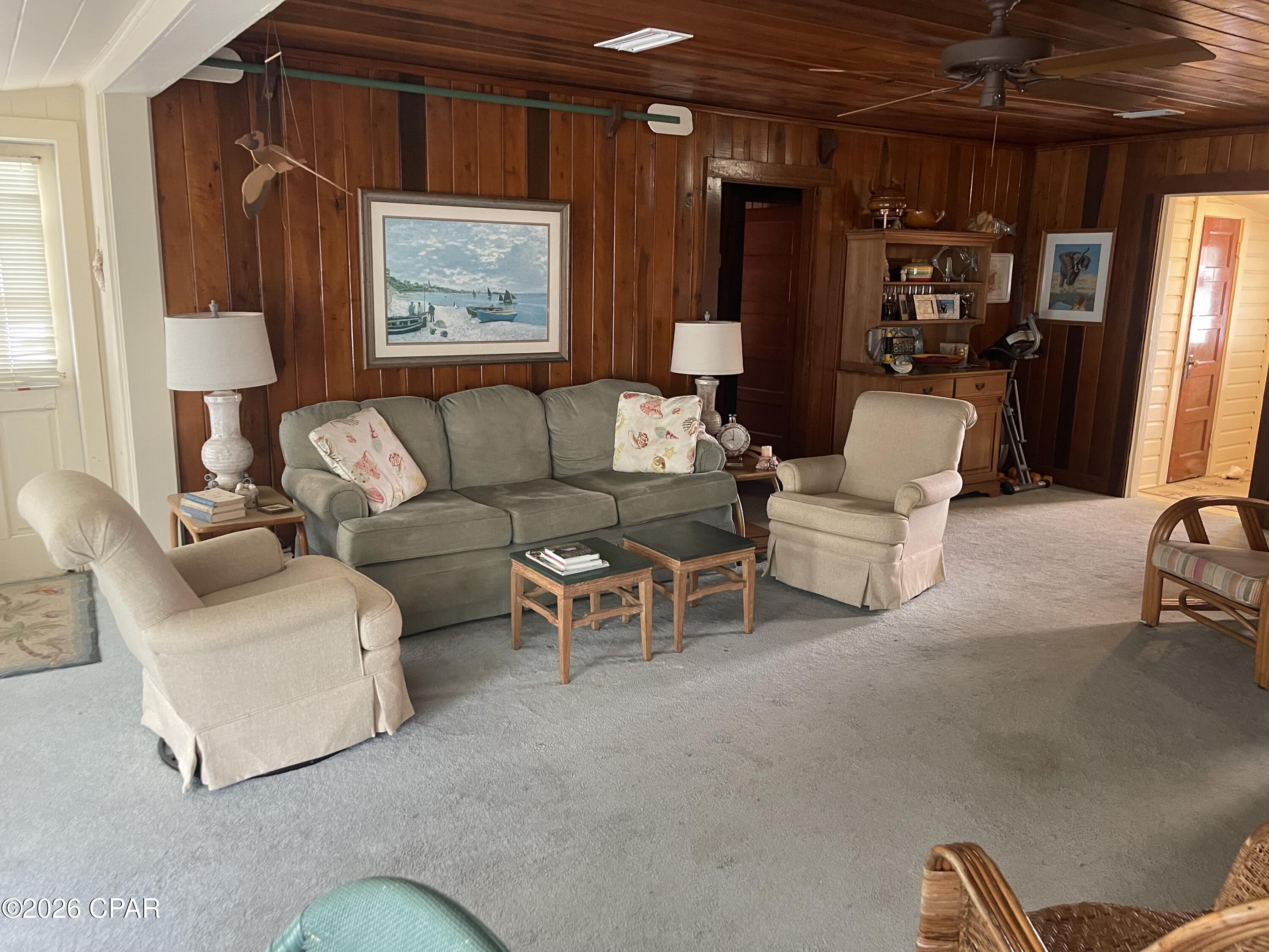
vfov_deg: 54.9
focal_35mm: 25
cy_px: 476
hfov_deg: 69.4
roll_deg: -0.7
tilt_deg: -12.7
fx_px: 916
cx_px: 634
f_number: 1.6
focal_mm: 5.1
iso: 500
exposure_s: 1/60
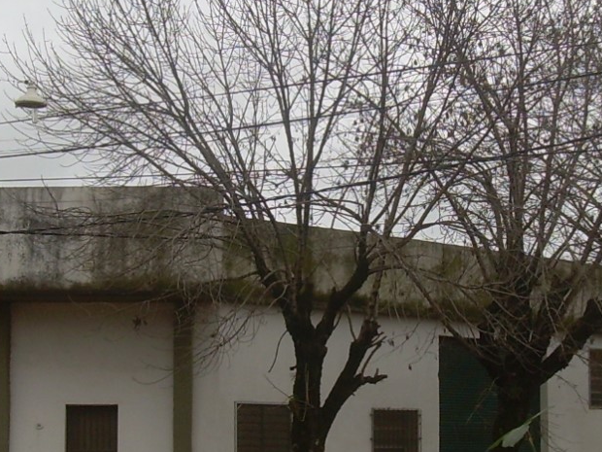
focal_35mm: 98
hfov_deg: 20.0
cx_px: 344
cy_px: 214
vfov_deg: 15.1
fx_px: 1704
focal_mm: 6.3
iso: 50
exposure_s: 1/149
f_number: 4.6
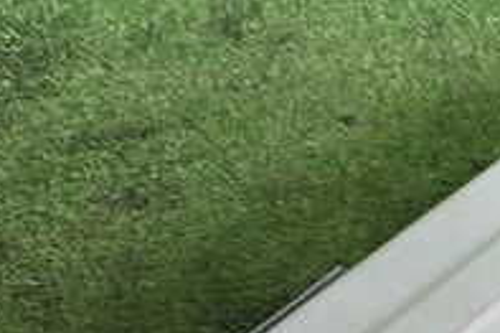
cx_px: 541
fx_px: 1318
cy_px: 305
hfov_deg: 20.5
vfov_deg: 14.2
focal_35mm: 95
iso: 400
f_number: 2.3
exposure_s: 1/125
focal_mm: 5.4
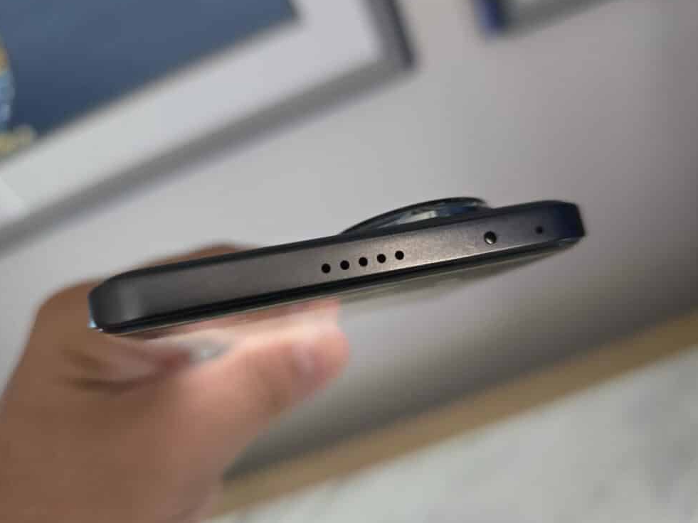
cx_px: 360
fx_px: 484
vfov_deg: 56.8
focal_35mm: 24
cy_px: 253
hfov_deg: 71.6
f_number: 1.7
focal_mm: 6.3
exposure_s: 1/60
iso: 800
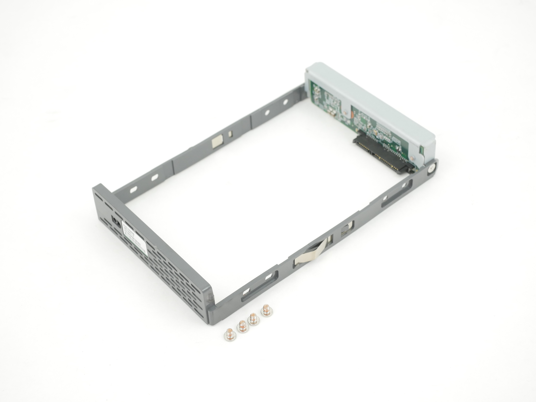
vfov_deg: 24.4
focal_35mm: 60
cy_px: 201
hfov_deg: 32.2
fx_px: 929
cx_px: 268
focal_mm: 30
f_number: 5.6
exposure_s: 1/100
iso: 800
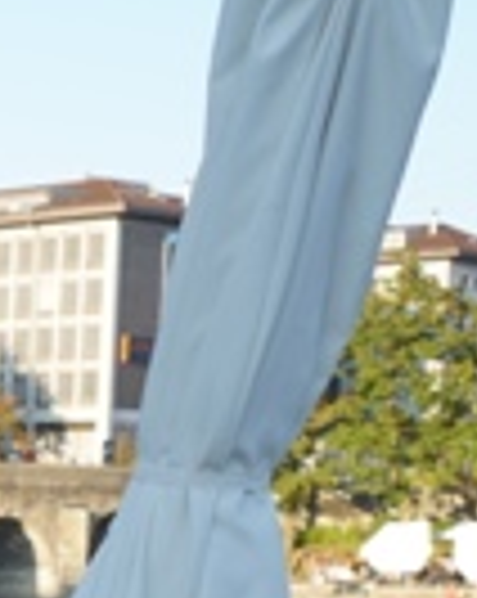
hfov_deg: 8.6
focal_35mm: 135
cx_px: -1132
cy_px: 787
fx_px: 2388
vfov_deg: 13.7
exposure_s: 1/100
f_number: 5
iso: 100
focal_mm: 24
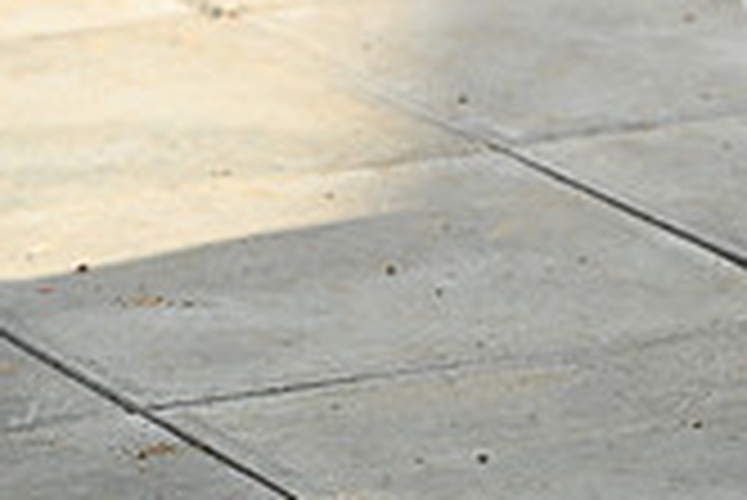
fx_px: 9075
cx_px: 1120
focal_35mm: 437
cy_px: -250
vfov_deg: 3.1
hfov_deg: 4.7
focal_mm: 125
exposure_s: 1/1000
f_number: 4.5
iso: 250
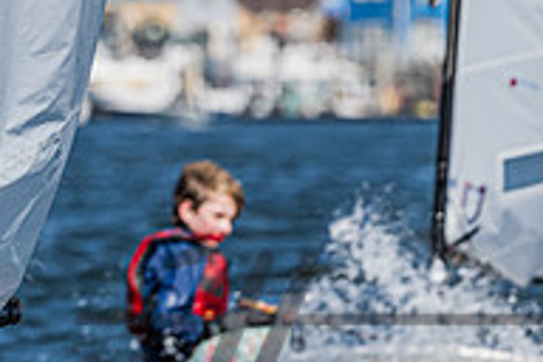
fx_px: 16470
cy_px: 547
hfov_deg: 1.9
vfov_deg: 1.3
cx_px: -170
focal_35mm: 1092
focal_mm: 270
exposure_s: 1/1000
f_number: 8
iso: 320
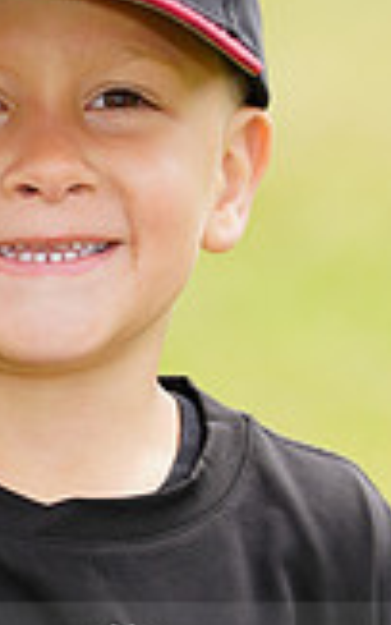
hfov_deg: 1.4
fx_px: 15791
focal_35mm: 927
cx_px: 25
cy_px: 656
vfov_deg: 2.3
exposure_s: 1/250
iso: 100
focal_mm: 256
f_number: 6.3
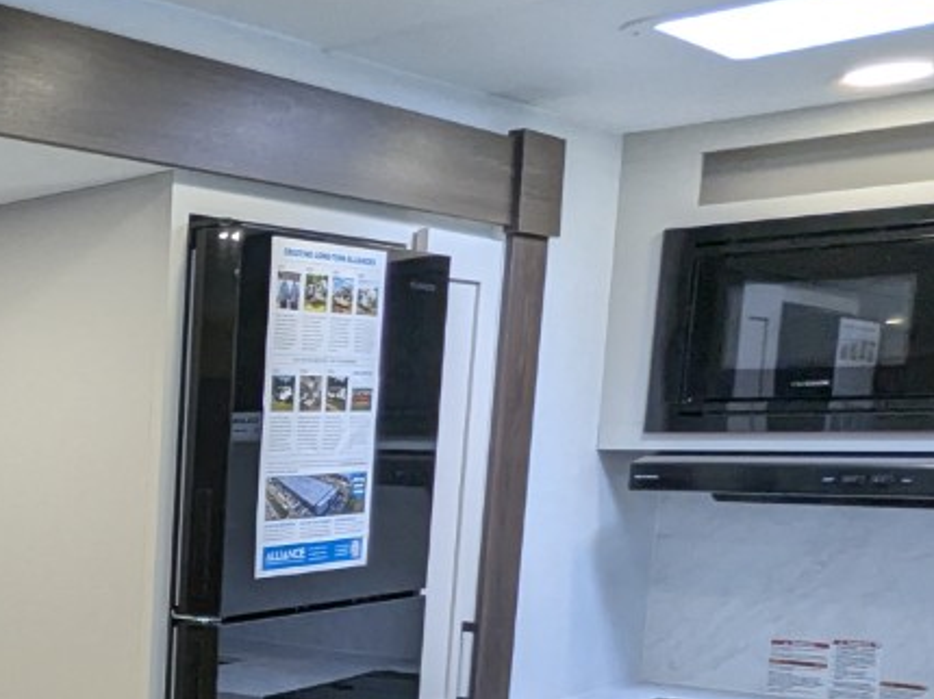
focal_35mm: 52
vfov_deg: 26.8
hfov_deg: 28.6
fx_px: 1402
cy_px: 658
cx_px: -340
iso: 243
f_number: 2.2
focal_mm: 2.35
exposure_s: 1/120
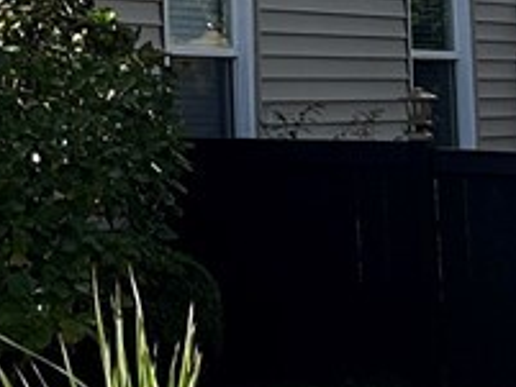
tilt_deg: +8.1
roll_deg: +0.3
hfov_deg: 9.2
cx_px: -329
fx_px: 3087
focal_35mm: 207
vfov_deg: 6.9
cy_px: -415
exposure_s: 1/3704
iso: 50
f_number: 1.5
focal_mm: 5.7
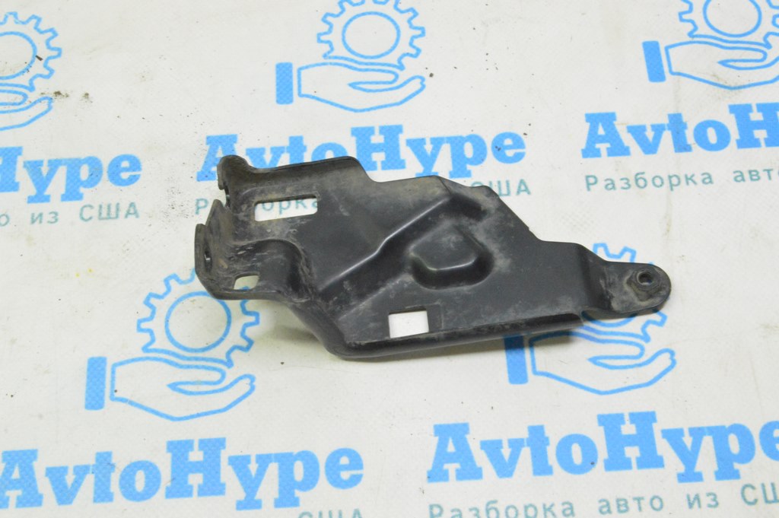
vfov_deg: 23.7
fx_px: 1232
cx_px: 390
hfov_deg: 35.1
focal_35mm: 57
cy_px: 259
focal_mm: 38
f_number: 20
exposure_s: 1/20
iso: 6400
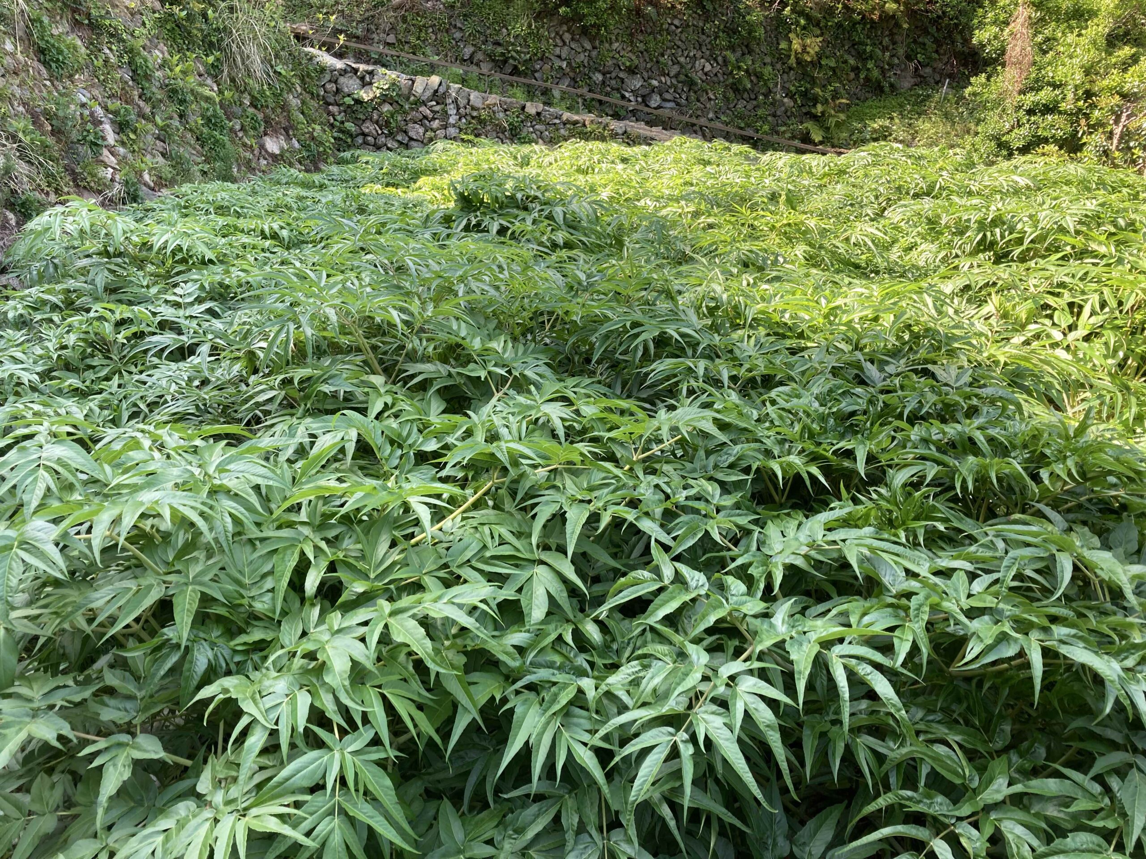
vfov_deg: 49.7
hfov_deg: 63.4
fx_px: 927
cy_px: 430
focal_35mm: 28
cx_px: 573
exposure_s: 1/121
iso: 25
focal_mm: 3.99
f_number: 1.8
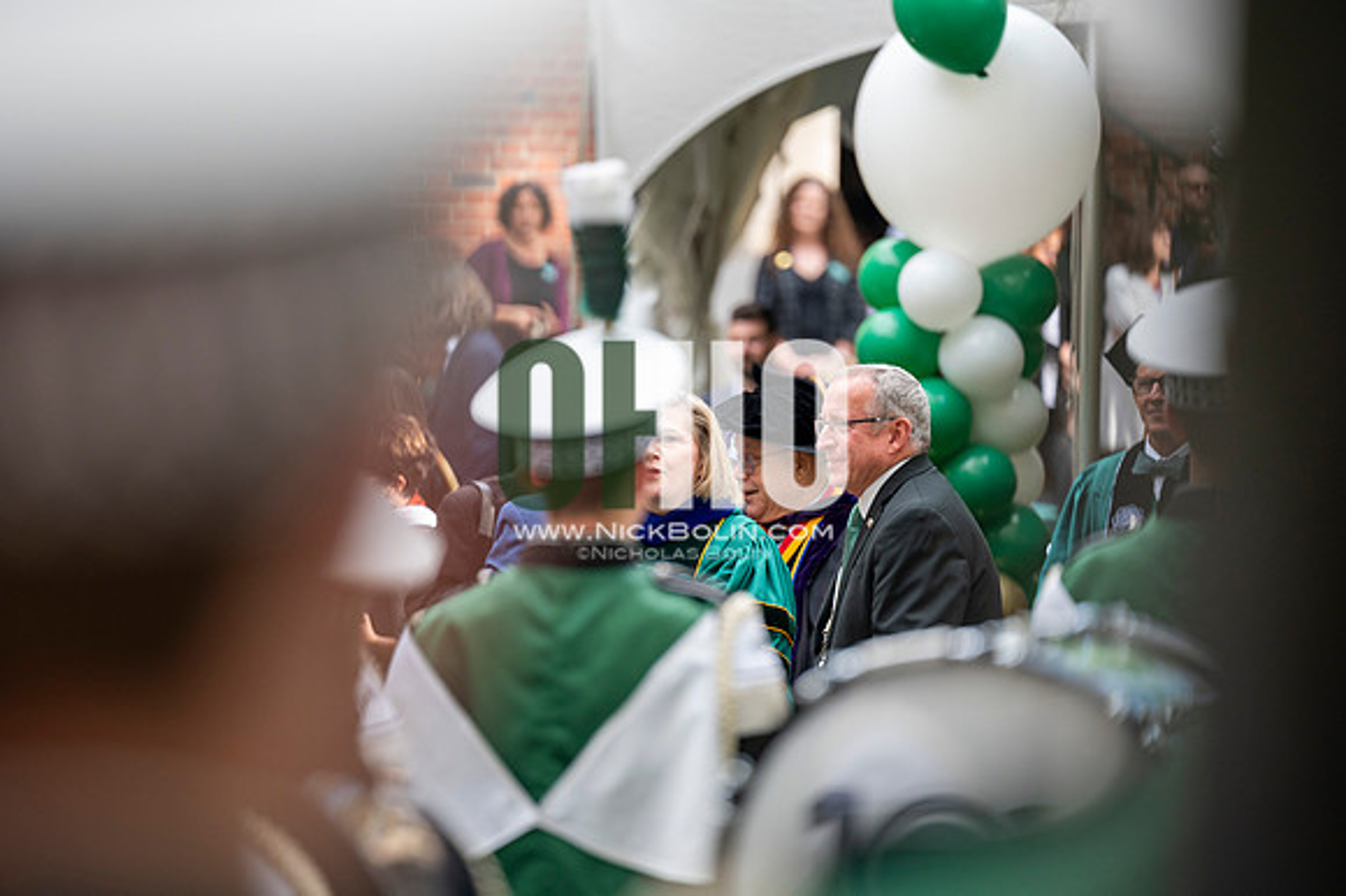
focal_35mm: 200
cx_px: 673
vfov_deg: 6.9
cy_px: 448
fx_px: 7473
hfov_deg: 10.3
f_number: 2.8
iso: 800
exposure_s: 1/1000
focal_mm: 200
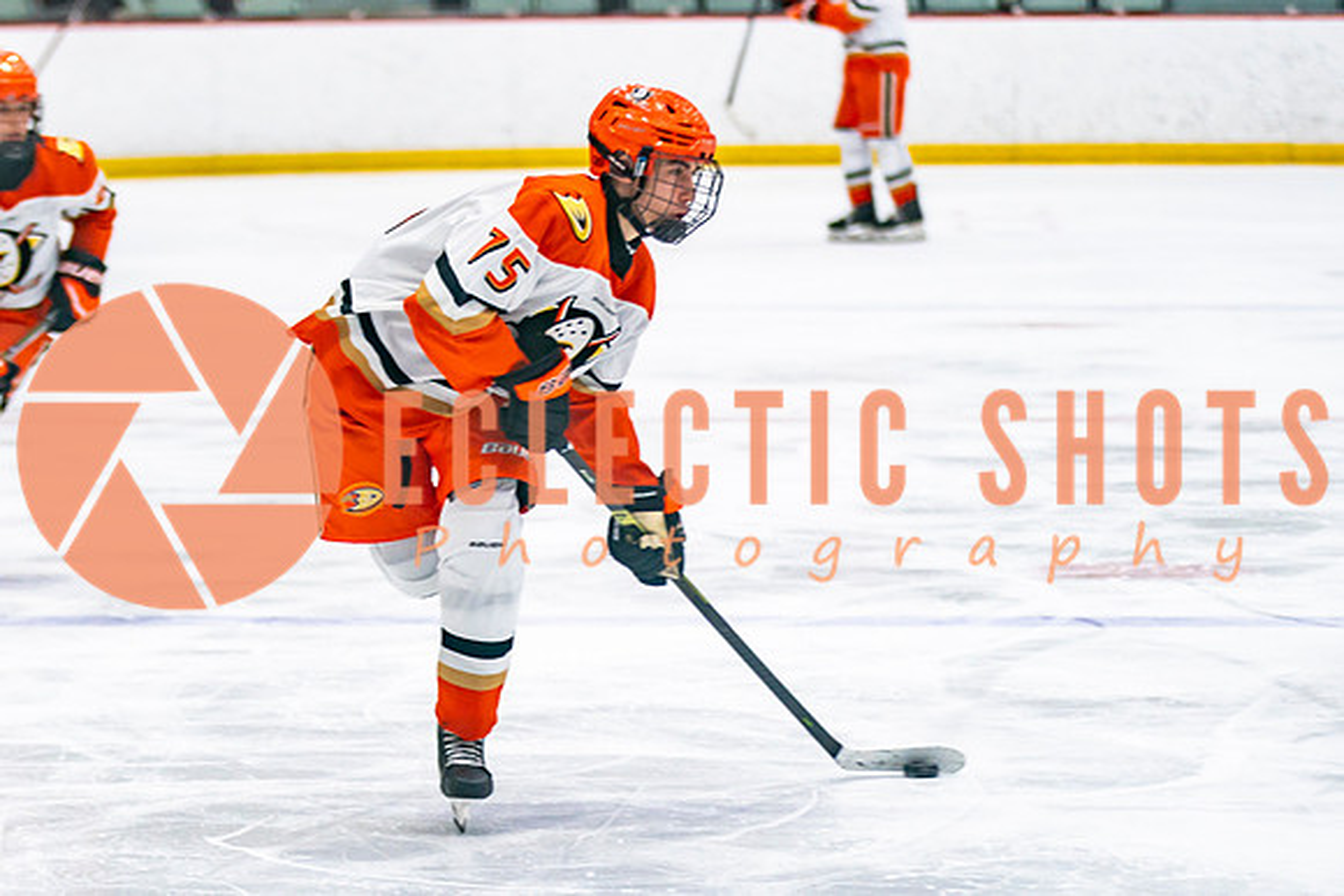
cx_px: 462
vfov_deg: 6.2
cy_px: 538
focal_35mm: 220
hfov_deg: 9.3
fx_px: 8225
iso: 640
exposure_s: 1/640
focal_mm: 120
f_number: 2.8
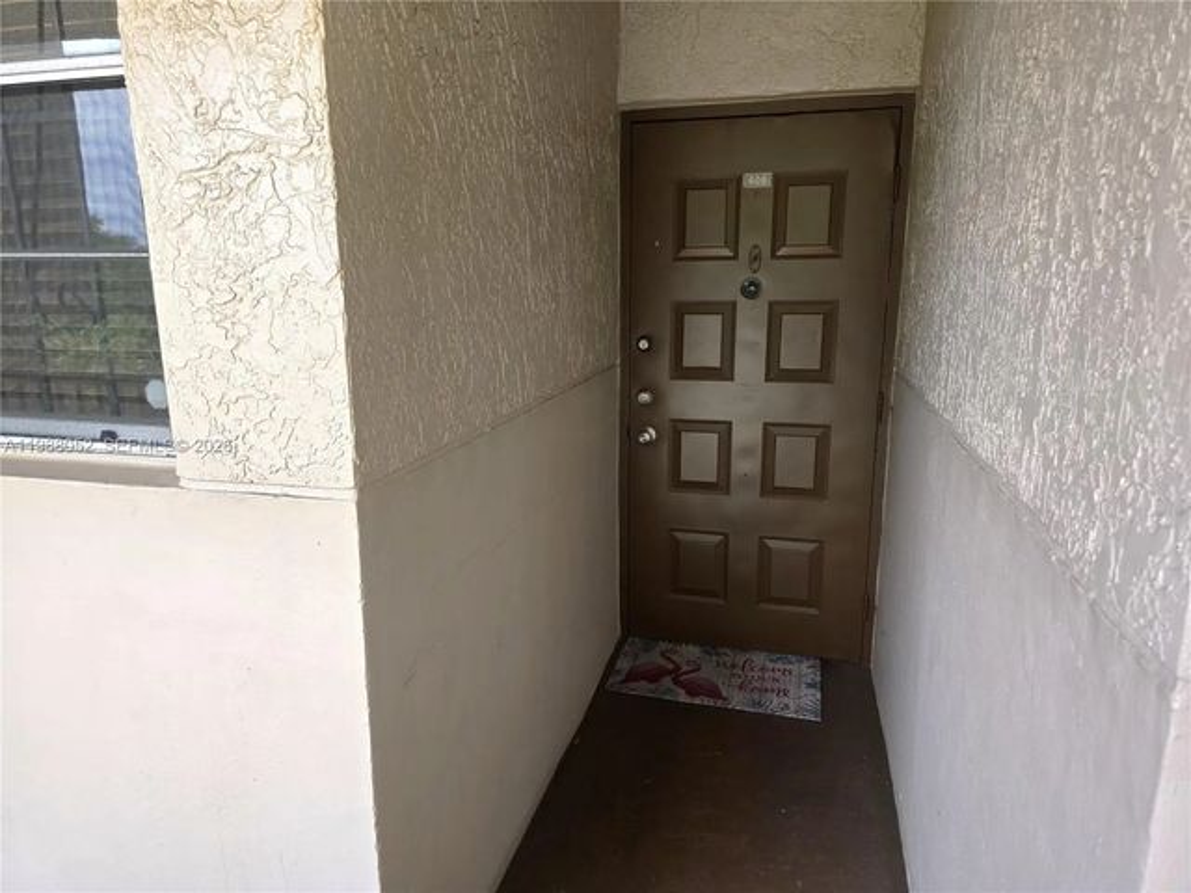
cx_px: 596
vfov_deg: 58.9
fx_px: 791
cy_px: 446
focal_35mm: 23
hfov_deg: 73.9
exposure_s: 1/180
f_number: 1.7
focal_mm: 6.3
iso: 80
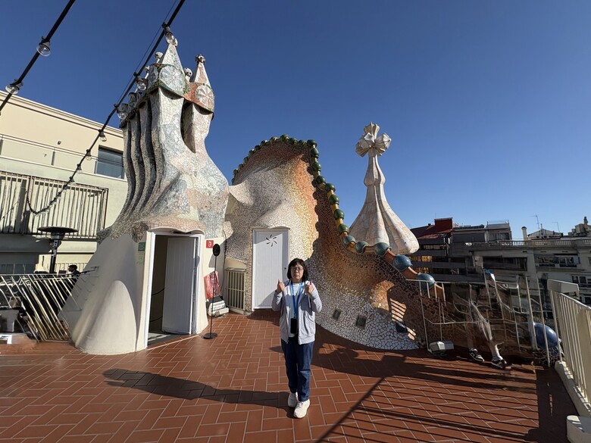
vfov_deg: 85.7
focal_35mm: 14
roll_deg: +0.0
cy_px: 222
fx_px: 239
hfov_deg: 102.1
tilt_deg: +9.0
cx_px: 296
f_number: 2.2
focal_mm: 2.22
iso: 50
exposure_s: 1/2770
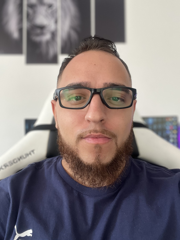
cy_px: 120
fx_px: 208
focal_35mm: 30
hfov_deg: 46.8
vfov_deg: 60.0
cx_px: 90
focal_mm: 2.71
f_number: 2.2
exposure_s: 1/60
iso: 250
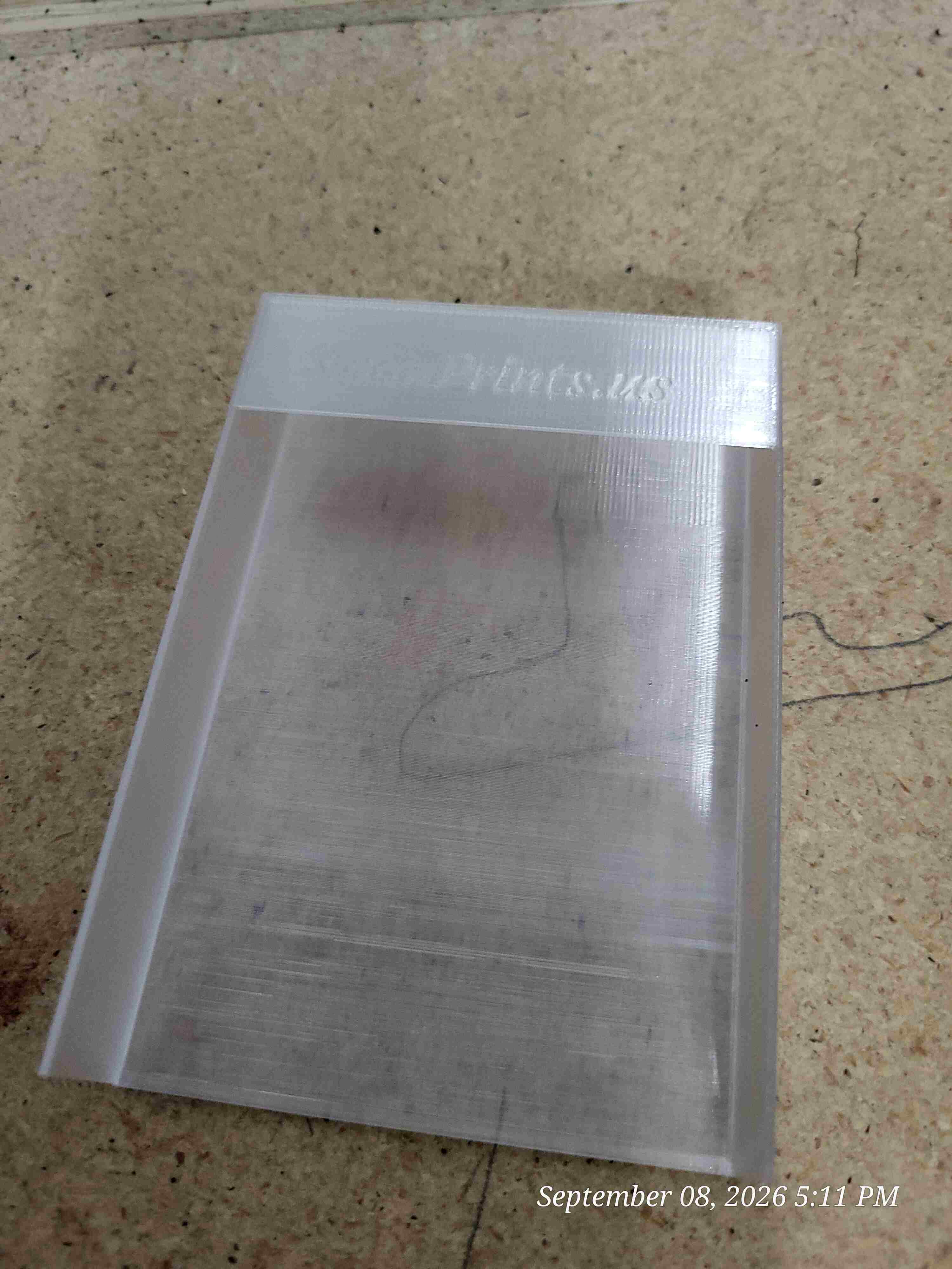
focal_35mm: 26
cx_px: 476
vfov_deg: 67.3
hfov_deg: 53.1
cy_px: 634
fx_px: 953
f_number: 1.8
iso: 320
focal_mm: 5.4
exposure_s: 1/40
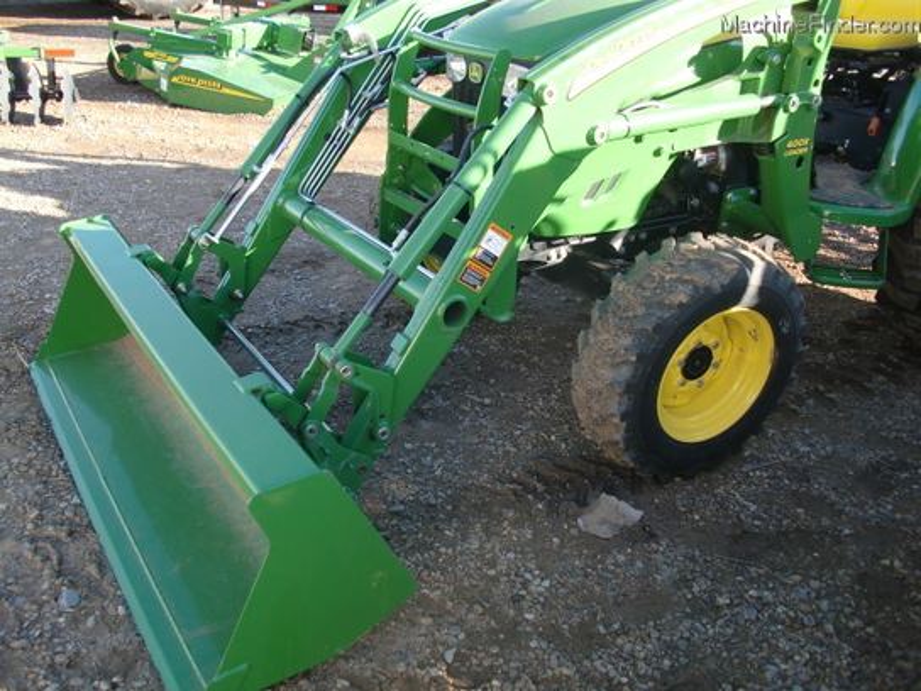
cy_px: 346
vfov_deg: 39.7
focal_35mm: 36
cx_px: 460
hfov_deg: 51.4
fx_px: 958
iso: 64
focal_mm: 6.3
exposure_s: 1/160
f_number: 2.8
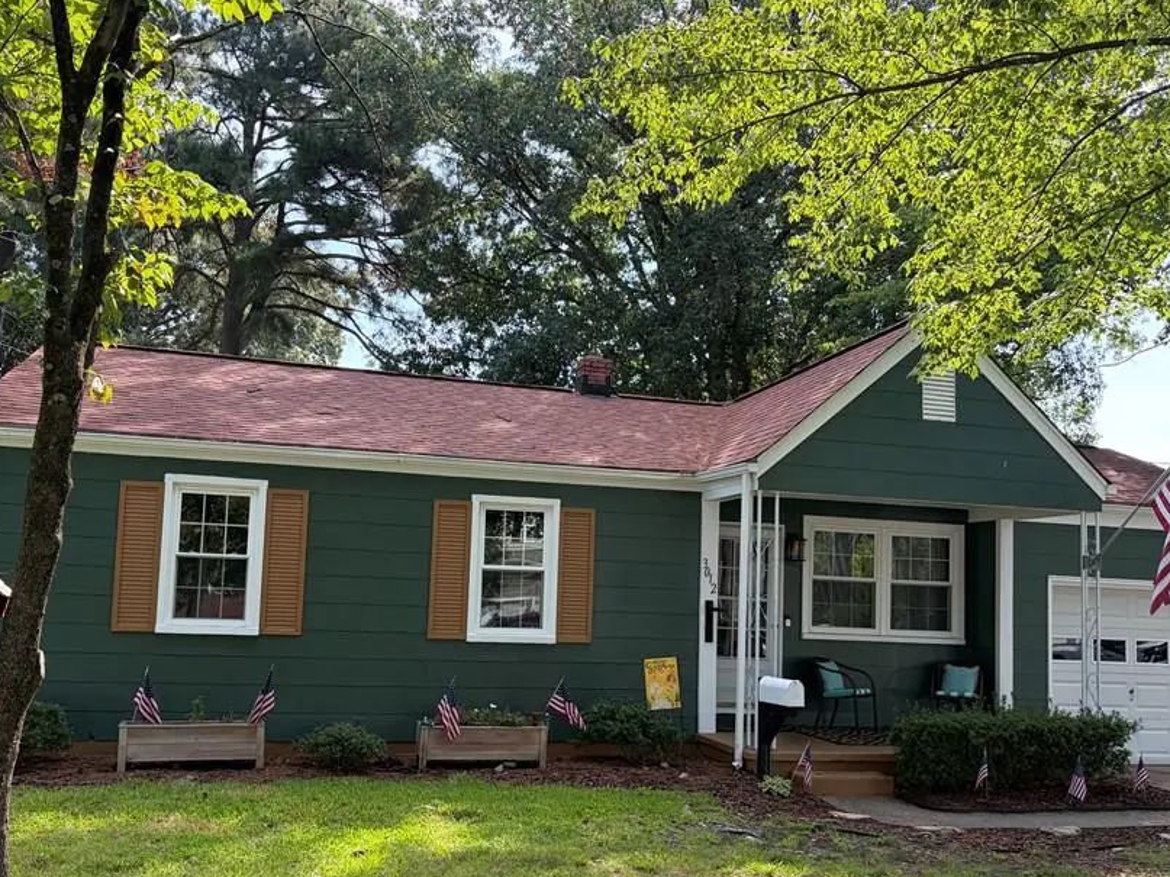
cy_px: 513
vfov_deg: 42.8
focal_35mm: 33
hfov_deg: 55.4
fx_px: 1115
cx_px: 570
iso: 64
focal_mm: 5.96
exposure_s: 1/576
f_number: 1.6
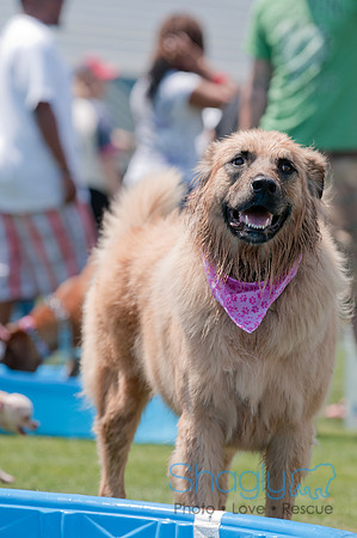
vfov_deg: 7.9
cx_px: 178
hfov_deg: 5.2
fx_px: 3913
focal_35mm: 262
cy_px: 269
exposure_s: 1/640
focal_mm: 175
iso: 200
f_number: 5.6
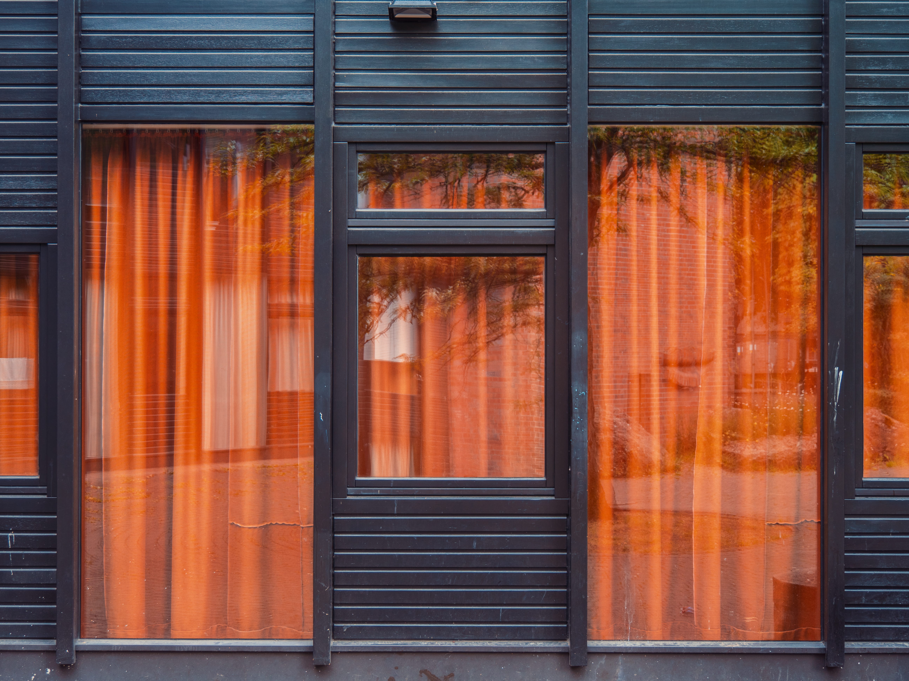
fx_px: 1576
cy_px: 340
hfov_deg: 32.2
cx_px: 454
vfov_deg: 24.4
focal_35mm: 60
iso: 200
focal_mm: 30
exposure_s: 1/30
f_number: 4.4
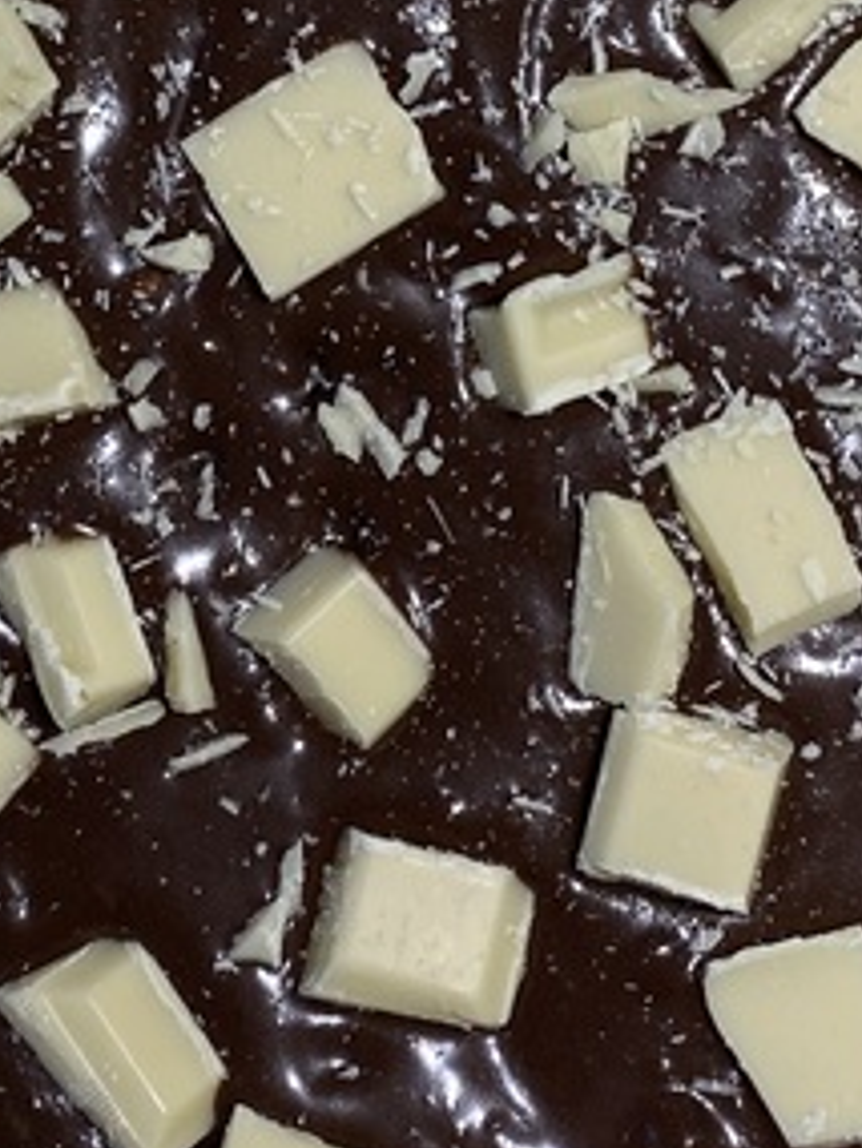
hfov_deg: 17.6
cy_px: 97
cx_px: 423
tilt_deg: -81.3
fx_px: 2787
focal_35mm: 84
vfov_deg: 22.7
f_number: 1.8
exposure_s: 1/120
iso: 40
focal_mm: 4.25
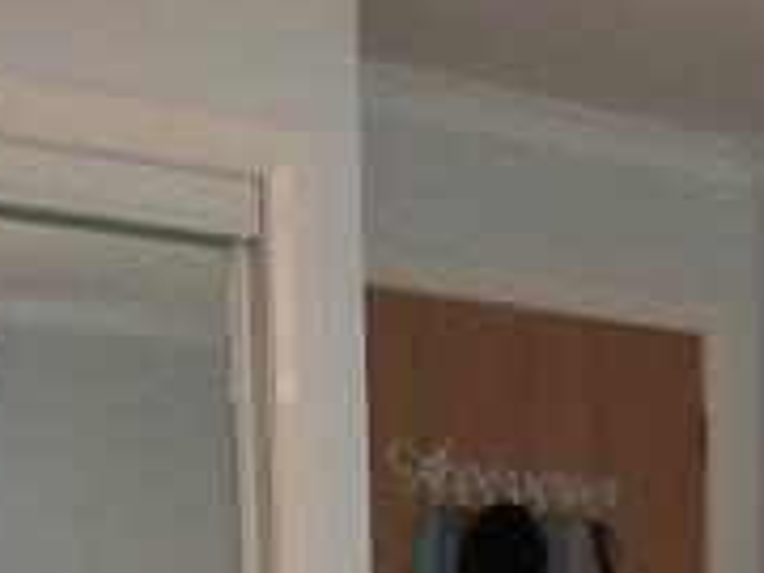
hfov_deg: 20.8
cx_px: 1038
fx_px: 1854
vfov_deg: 15.9
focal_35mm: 84
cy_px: 889
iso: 250
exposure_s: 1/50
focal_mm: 3.92
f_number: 1.7
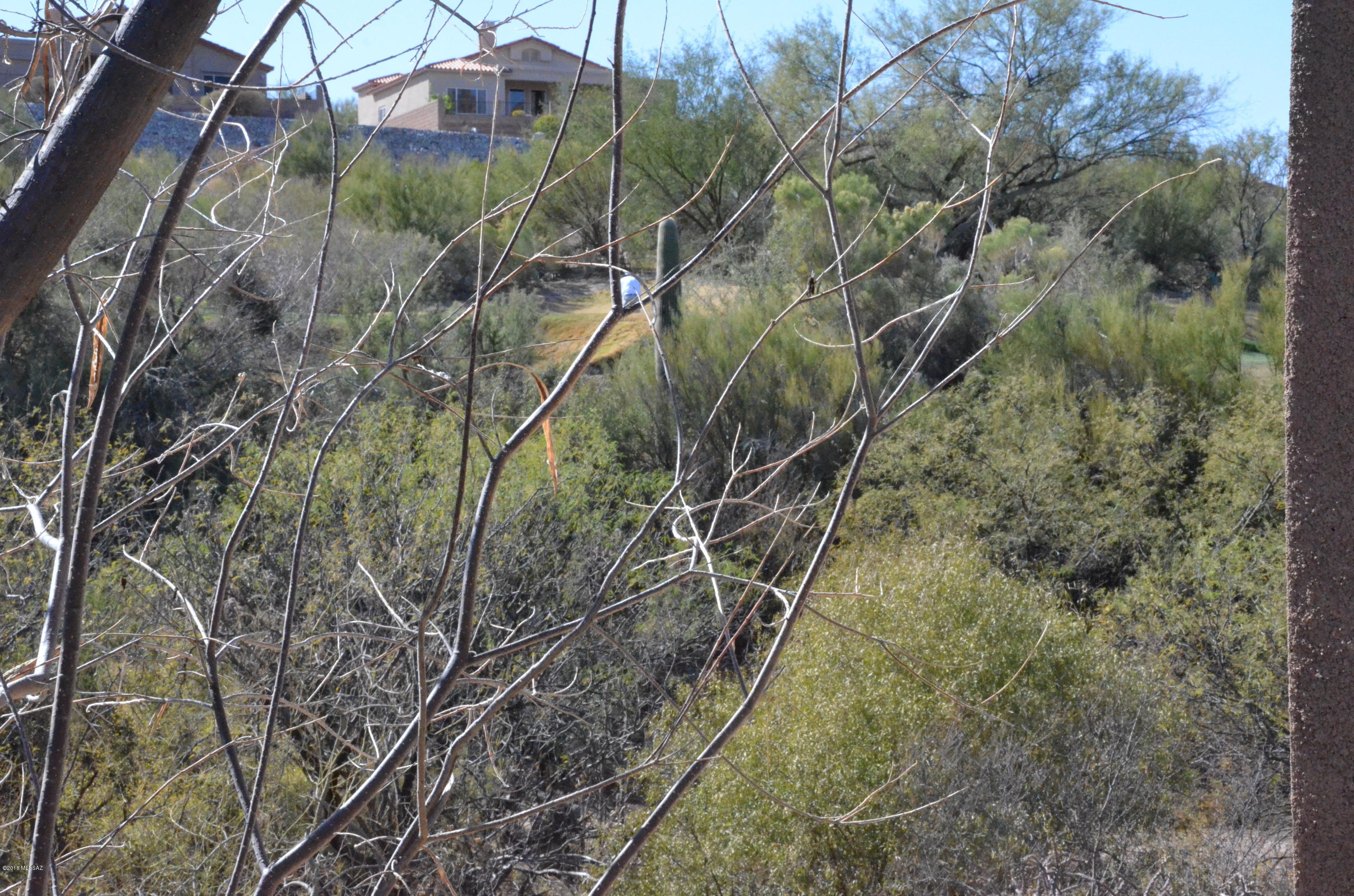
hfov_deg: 26.0
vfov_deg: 17.4
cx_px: 677
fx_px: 2928
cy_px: 448
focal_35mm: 78
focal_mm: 52
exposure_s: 1/1250
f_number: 18
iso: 6400
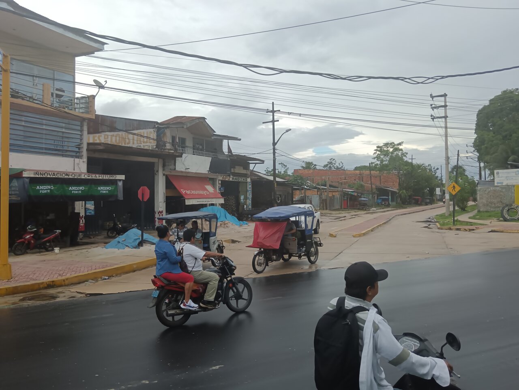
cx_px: 260
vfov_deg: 51.4
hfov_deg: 65.3
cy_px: 195
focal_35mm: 27
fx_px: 405
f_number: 1.9
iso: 195
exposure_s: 1/900
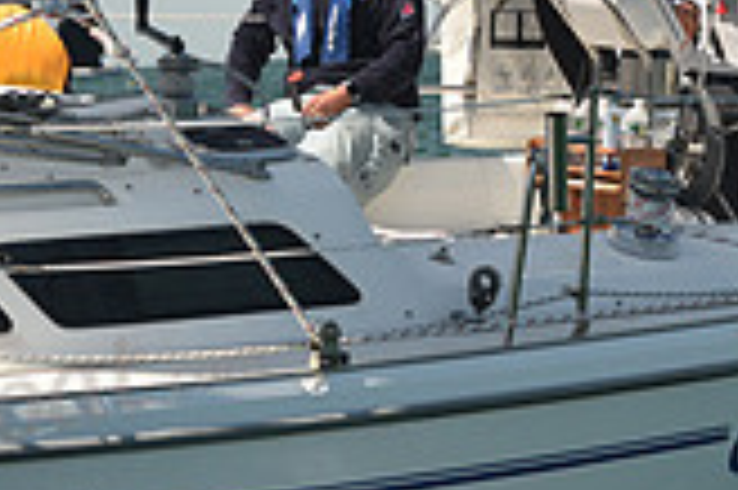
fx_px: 5079
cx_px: 504
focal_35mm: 248
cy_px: 128
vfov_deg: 5.5
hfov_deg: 8.3
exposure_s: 1/800
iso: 250
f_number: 5
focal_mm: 70
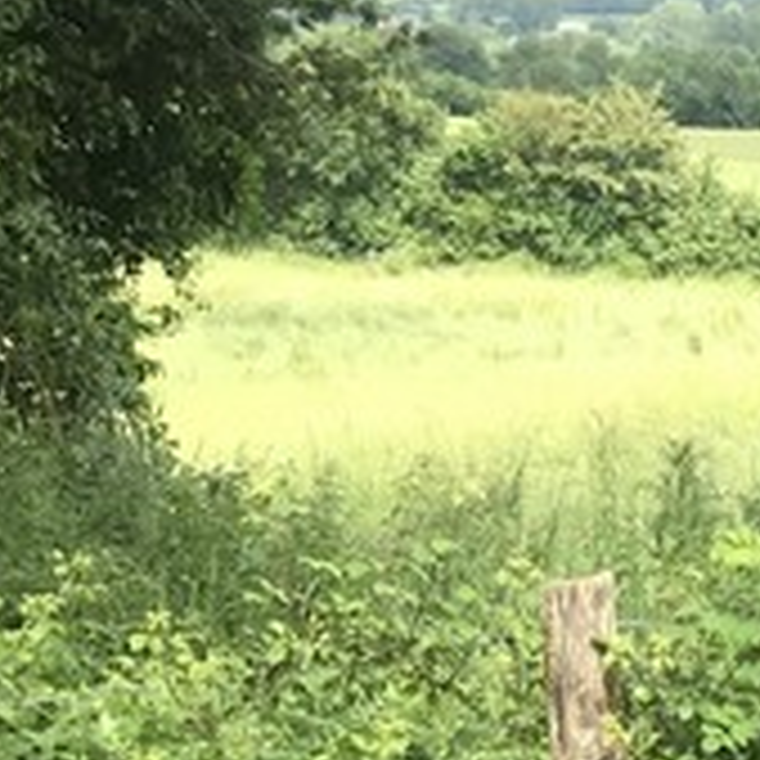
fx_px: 2906
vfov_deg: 14.6
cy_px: -4
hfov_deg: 14.4
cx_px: 953
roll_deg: -1.3
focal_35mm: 117
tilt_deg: +0.1
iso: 20
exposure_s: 1/879
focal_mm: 3.99
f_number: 1.8
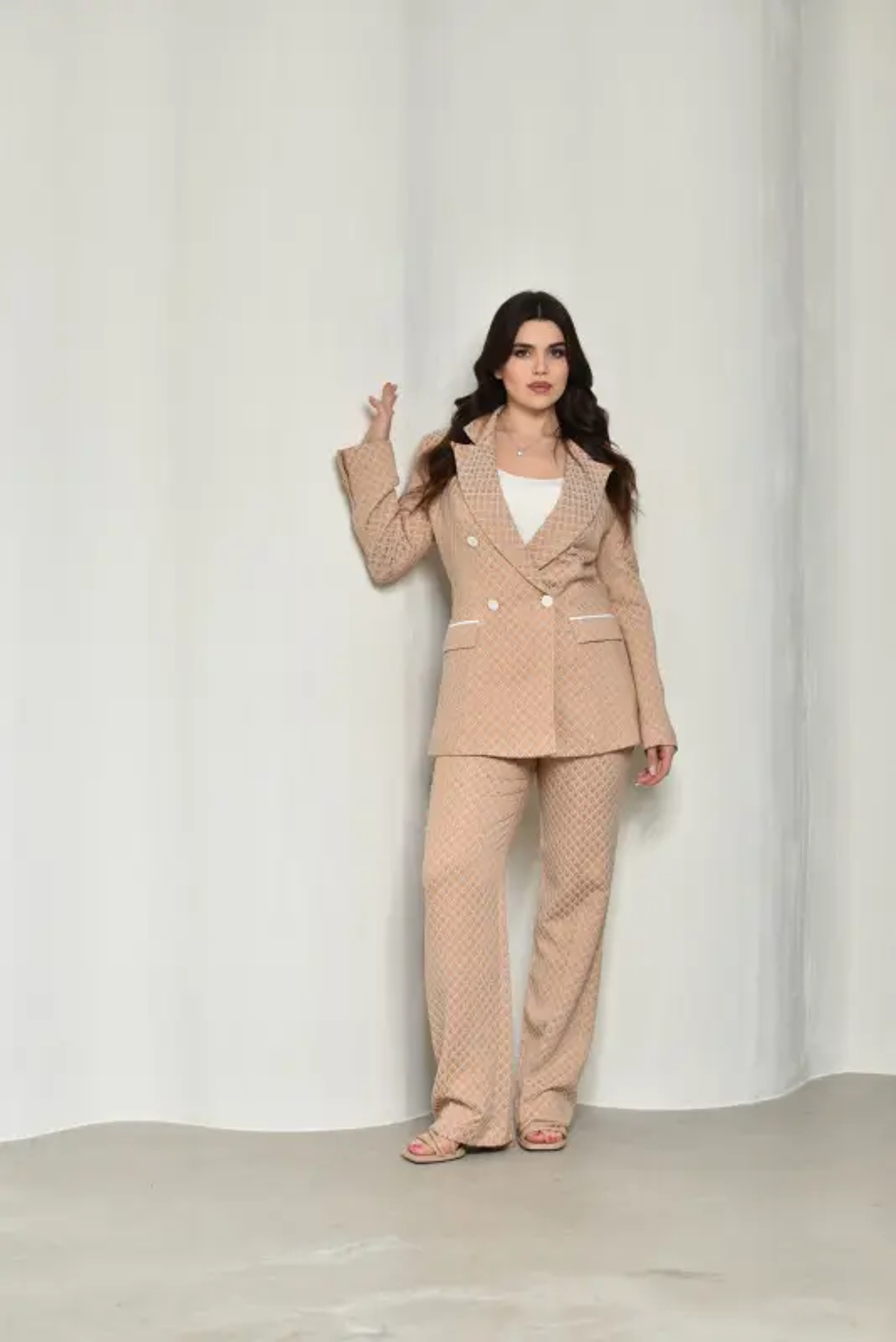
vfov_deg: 37.8
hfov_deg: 25.8
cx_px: 448
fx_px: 1958
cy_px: 671
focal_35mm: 52
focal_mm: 35
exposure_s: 1/200
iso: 125
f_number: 4
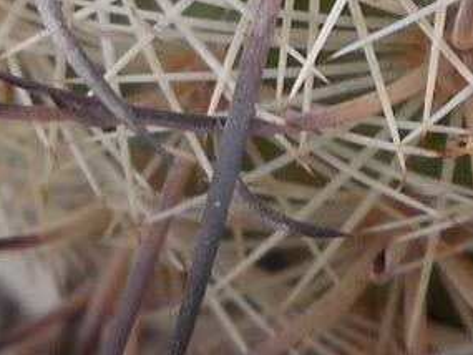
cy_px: -309
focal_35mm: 174
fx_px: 2379
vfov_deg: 8.2
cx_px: 261
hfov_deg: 11.4
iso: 125
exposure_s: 1/60
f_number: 3.6
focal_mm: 5.6
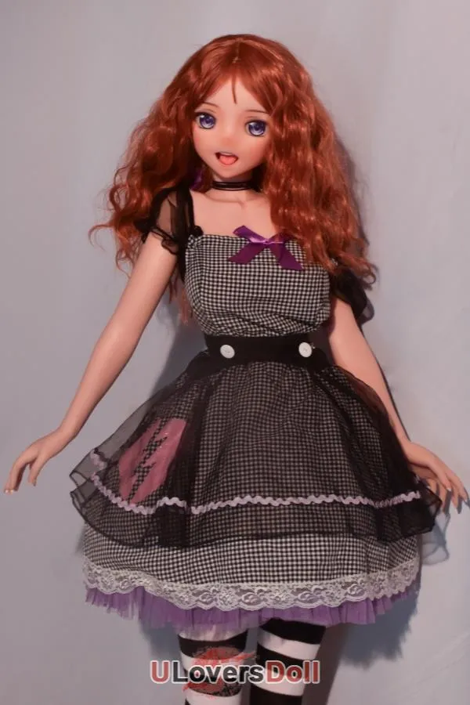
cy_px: 352
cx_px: 235
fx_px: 999
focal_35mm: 51
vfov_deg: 38.9
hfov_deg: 26.5
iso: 640
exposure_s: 1/100
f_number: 10
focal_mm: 34
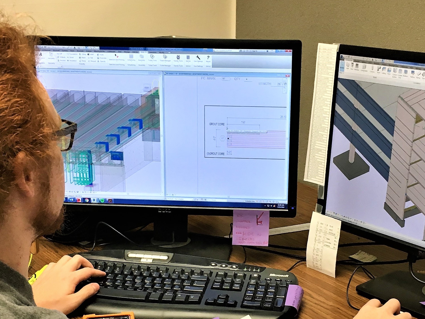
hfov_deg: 61.7
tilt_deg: -19.8
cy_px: 160
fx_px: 356
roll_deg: +0.1
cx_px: 212
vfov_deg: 48.2
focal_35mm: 29
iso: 50
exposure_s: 1/30
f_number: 2.2
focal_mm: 4.15
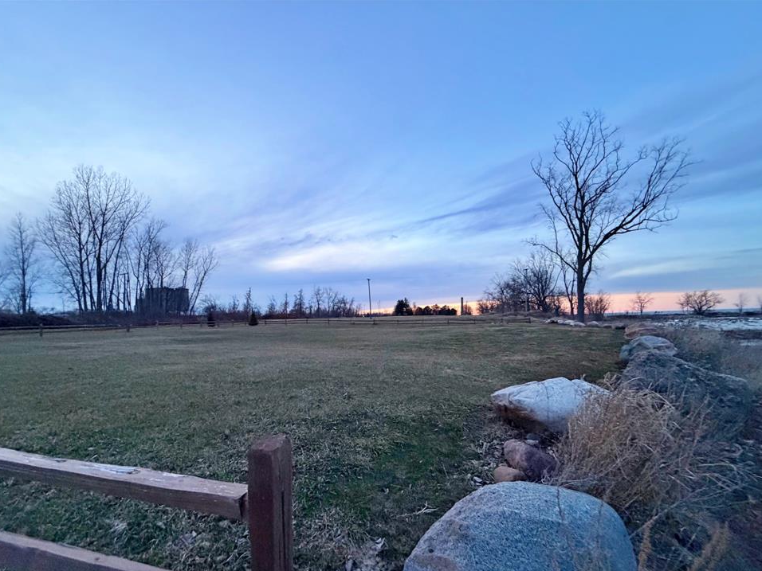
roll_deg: +1.2
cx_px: 361
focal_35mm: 15
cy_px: 305
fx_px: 330
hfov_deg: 98.1
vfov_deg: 81.6
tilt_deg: +2.3
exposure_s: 1/60
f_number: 2.2
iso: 400
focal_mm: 2.22
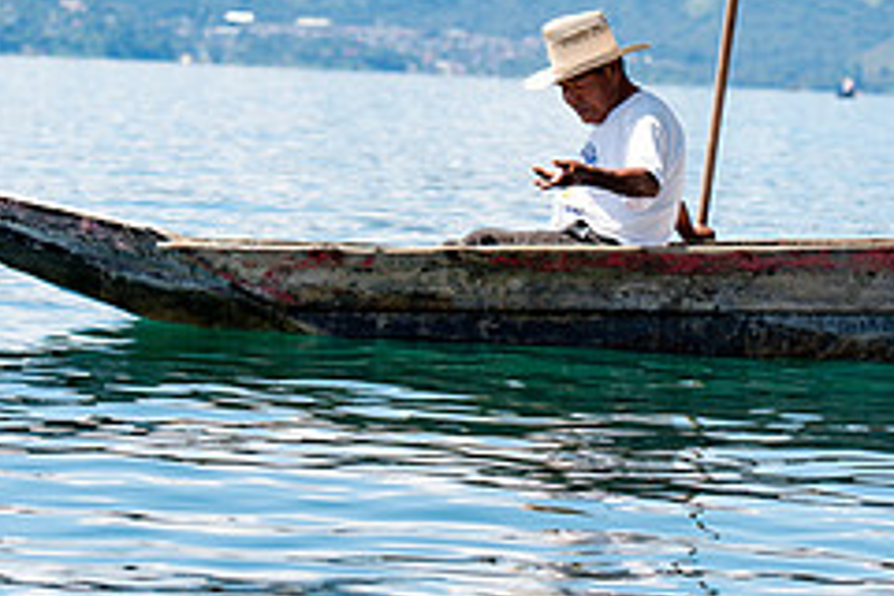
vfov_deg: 5.7
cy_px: -19
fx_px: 6009
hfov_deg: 8.5
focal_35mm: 242
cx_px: 514
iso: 100
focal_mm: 100
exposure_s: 1/320
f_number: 7.1
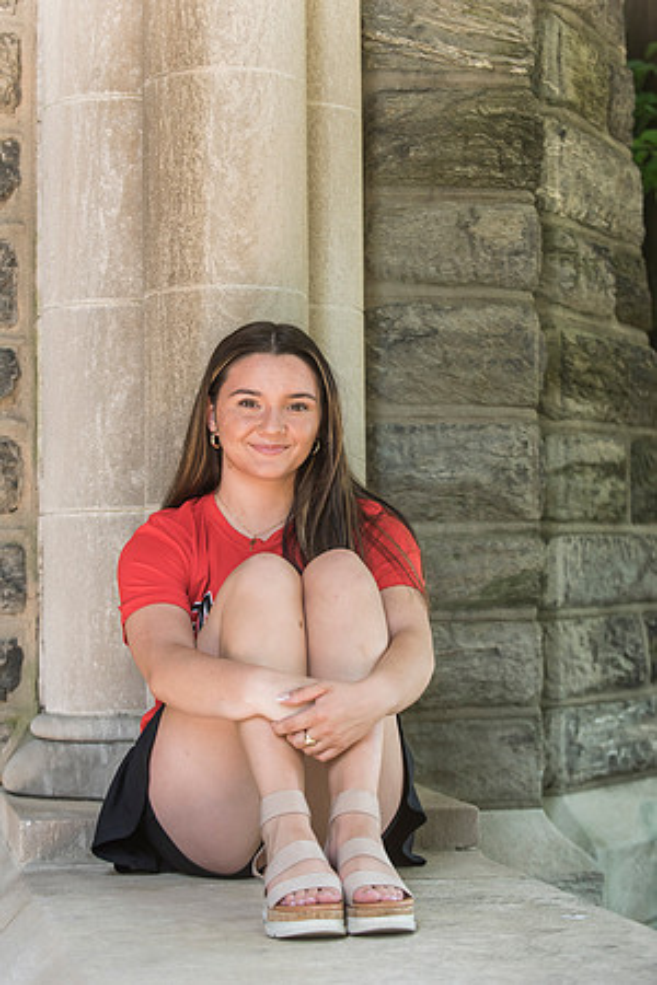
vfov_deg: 26.0
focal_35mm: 78
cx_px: 328
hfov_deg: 17.5
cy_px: 492
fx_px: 2135
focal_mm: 78
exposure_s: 1/400
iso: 1000
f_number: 4
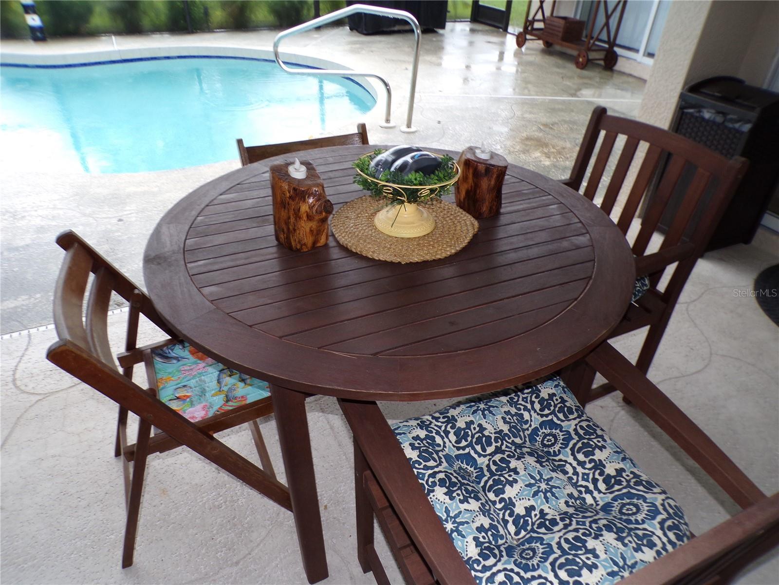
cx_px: 390
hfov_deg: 71.6
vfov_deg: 56.8
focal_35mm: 24
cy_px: 292
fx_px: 540
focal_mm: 4.3
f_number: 4.3
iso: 80
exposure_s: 1/38
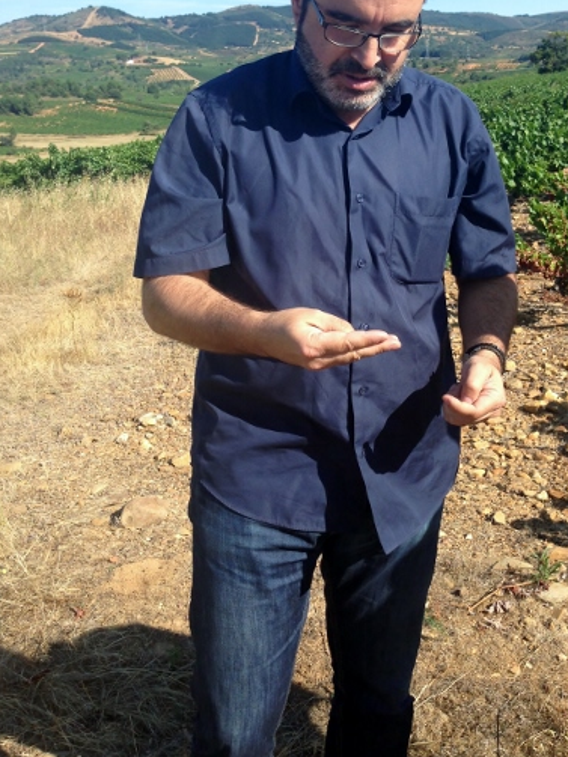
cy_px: 299
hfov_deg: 34.2
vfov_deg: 44.5
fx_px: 919
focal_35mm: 42
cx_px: 344
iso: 50
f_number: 2.4
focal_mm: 4.13
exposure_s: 1/935
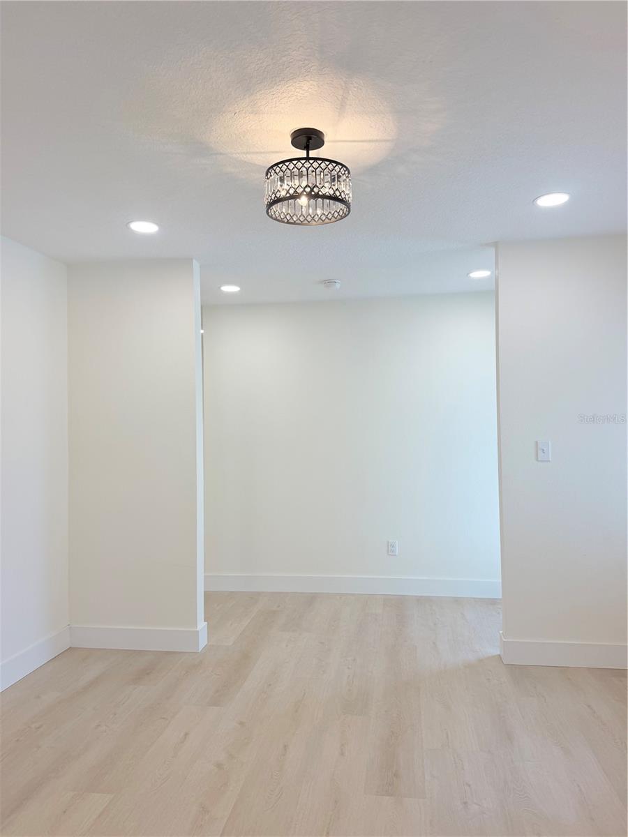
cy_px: 418
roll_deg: +0.2
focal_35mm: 24
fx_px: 581
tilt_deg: +0.3
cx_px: 314
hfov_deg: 56.8
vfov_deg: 71.6
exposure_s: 1/259
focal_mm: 6.76
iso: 80
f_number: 1.78
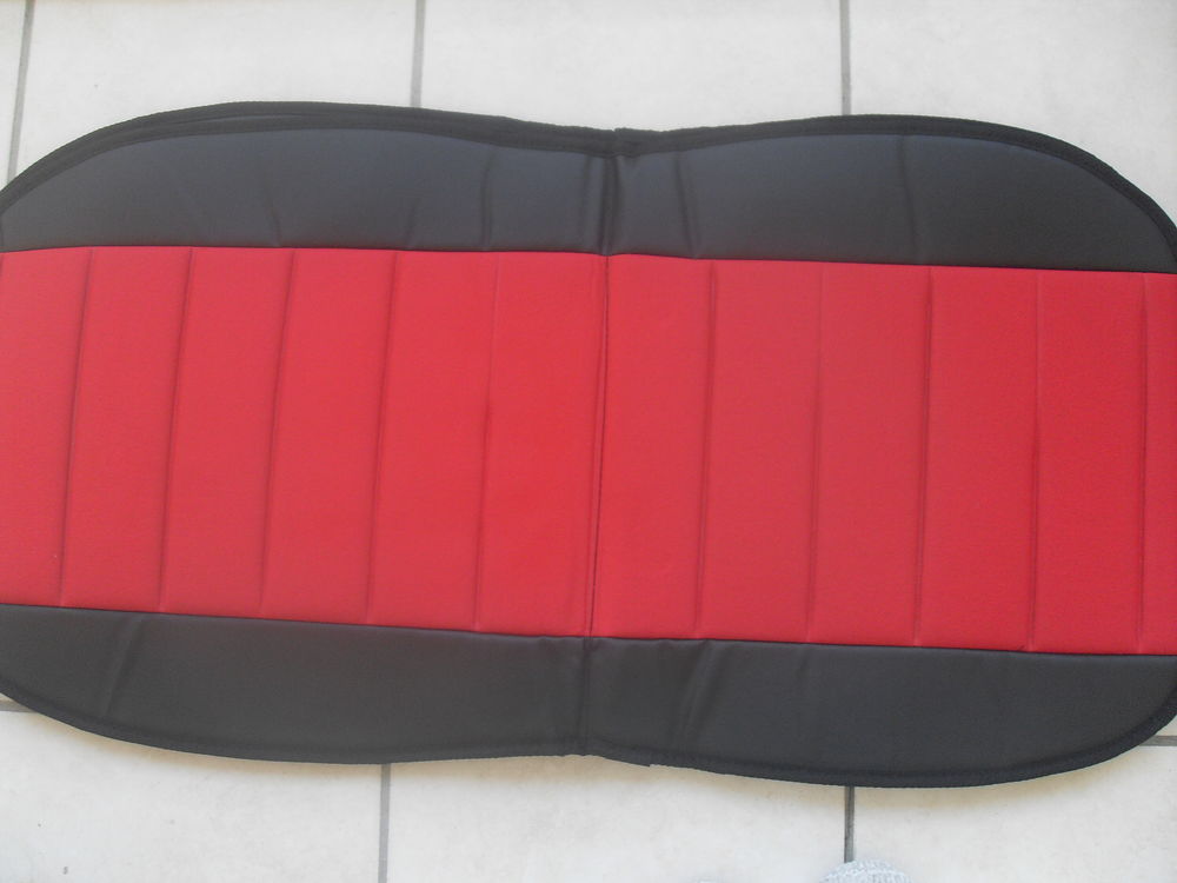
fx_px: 1258
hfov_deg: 50.1
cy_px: 442
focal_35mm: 37
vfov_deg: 38.7
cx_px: 588
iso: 100
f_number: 2.8
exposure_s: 1/45
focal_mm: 6.3
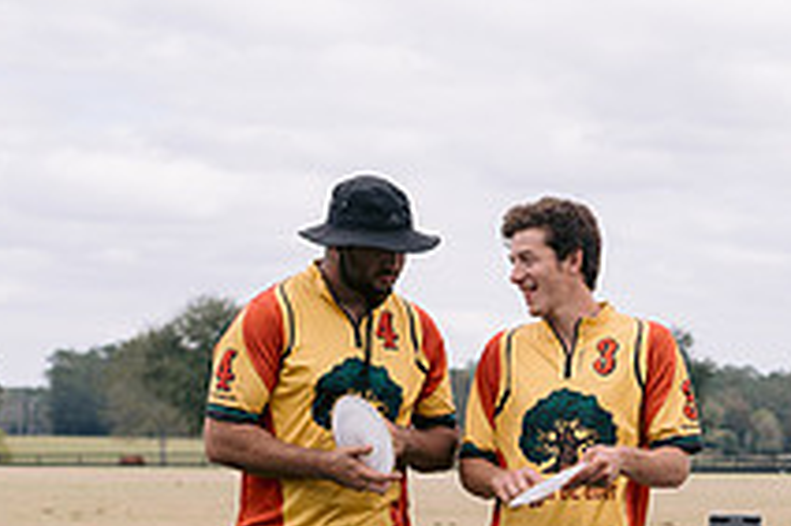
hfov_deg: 14.5
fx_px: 3008
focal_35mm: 137
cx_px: 940
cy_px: 498
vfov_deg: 9.9
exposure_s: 1/1600
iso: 200
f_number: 4
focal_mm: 50
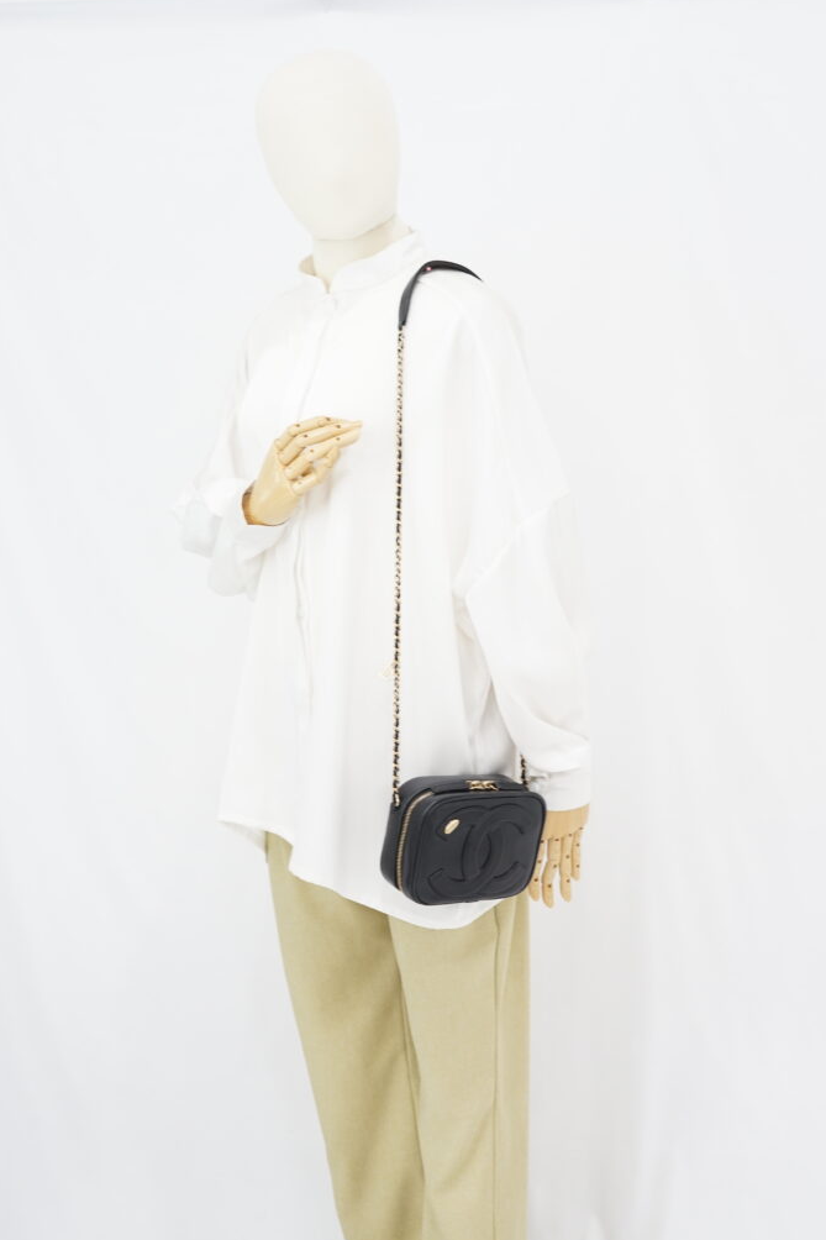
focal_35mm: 51
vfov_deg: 38.9
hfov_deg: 26.5
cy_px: 626
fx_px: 1756
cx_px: 419
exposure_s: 1/5
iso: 640
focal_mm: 50
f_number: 6.3
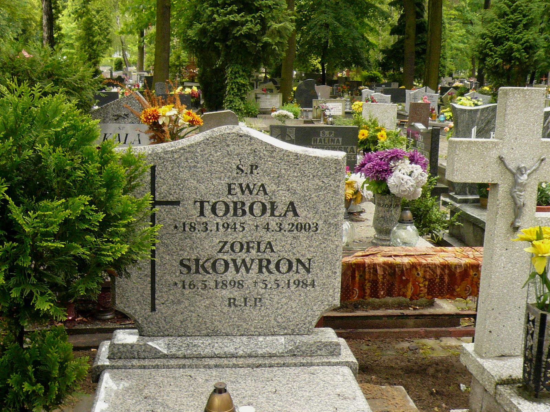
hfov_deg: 42.9
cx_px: 275
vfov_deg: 32.9
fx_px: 699
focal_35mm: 44
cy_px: 206
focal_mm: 4.7
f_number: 2.8
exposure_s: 1/50
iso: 100
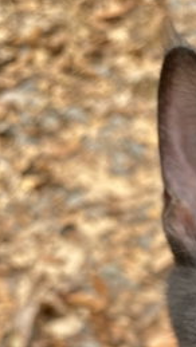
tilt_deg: -51.2
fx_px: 673
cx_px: 324
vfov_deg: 26.0
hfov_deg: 14.9
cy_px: 409
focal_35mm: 73
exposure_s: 1/121
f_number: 1.8
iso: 50
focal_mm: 4.25
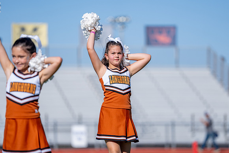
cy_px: 80
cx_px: 122
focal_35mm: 254
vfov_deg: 5.4
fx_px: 1614
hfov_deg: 8.1
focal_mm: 200
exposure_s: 1/2500
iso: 100
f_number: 2.8
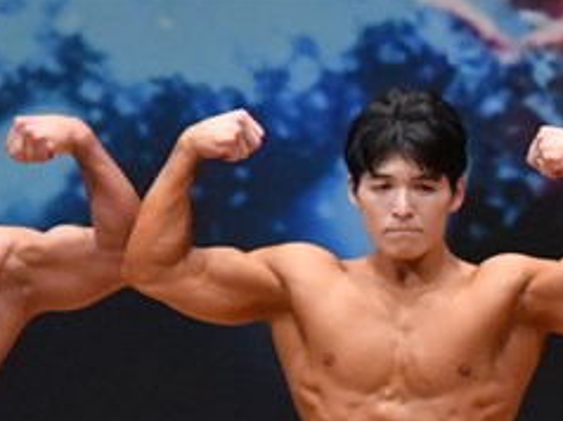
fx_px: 14493
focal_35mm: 892
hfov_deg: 2.2
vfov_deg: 1.7
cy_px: 598
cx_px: 810
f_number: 5.6
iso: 6400
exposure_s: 1/400
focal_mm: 190
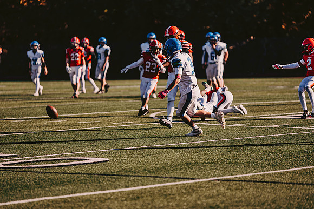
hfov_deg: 10.3
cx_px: 157
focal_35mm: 200
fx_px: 1745
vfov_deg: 6.9
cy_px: 104
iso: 250
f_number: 3.2
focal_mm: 200
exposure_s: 1/2000
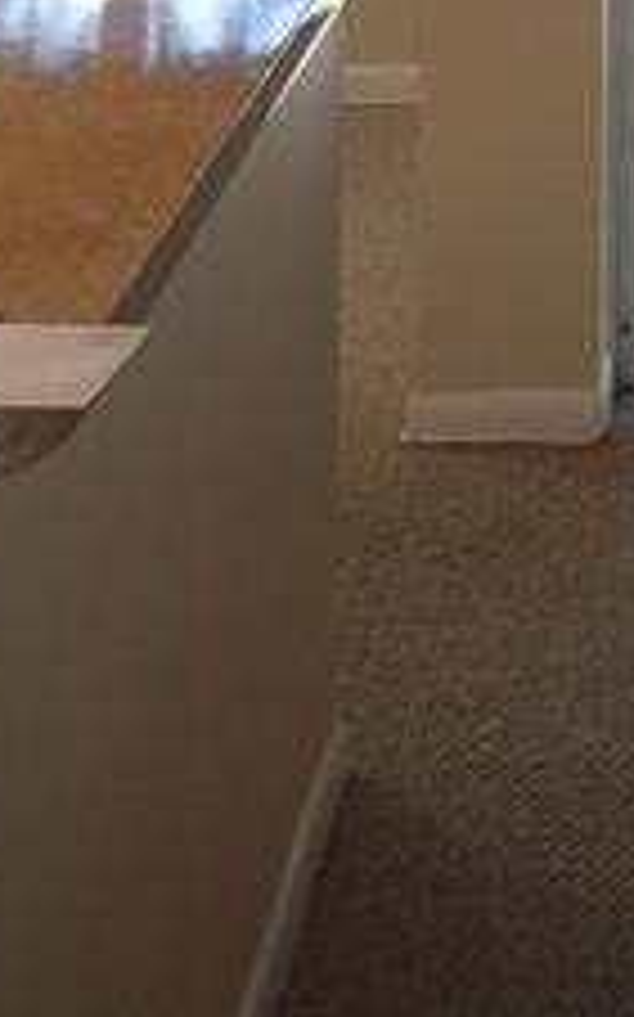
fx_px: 2491
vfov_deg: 19.5
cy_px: -594
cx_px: 1012
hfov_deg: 13.5
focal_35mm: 90
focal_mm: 4.5
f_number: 2
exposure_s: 1/60
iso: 125
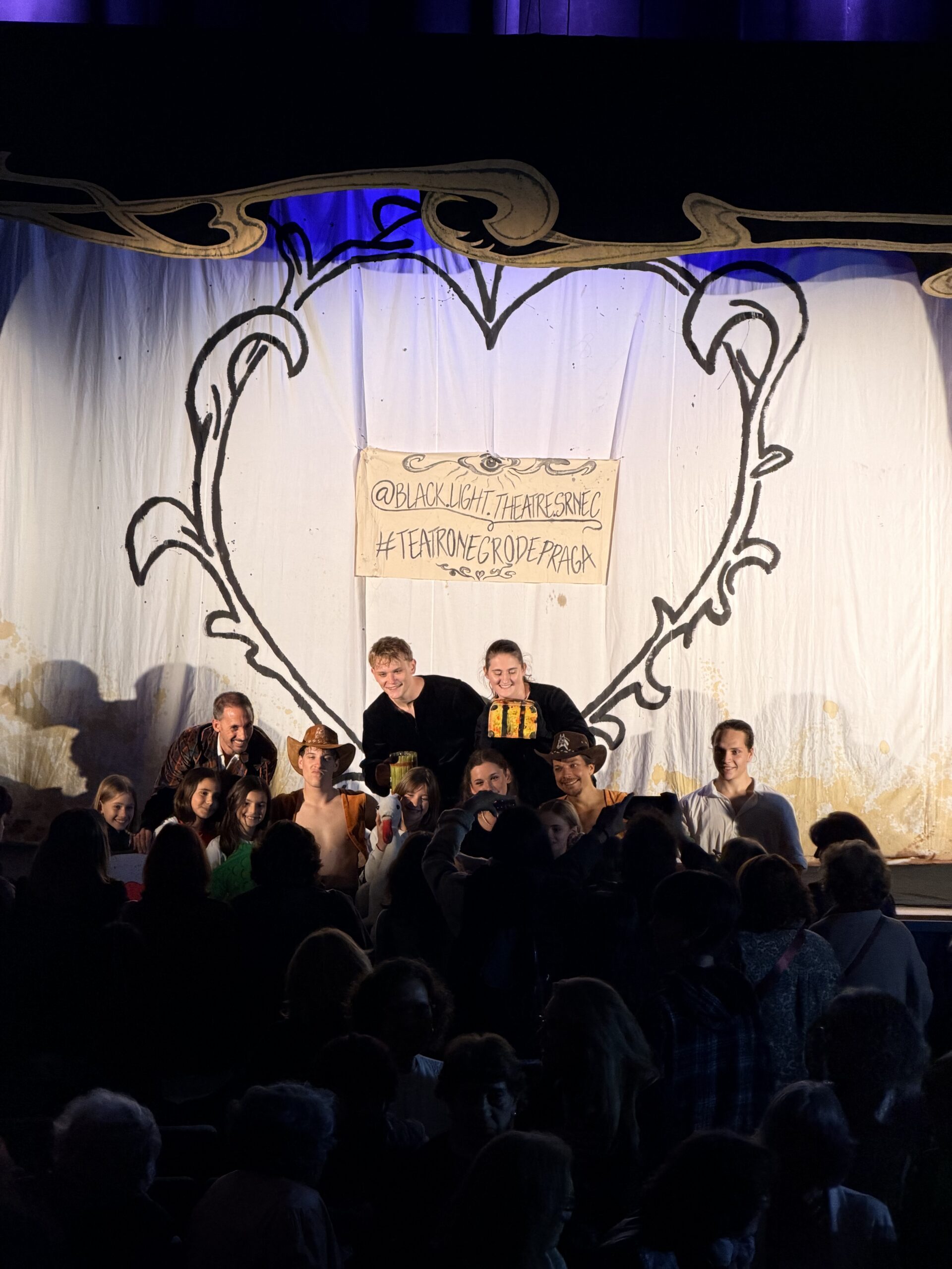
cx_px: 476
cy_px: 634
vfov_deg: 19.6
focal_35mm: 100
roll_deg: -1.7
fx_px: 3667
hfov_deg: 14.8
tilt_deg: -6.9
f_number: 2.8
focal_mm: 16.89
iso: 160
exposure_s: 1/100
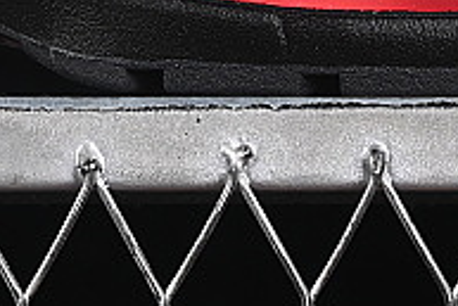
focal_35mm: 419
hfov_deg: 4.9
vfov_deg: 3.2
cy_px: -439
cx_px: -164
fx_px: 5334
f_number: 7.1
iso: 160
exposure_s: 1/80
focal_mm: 50
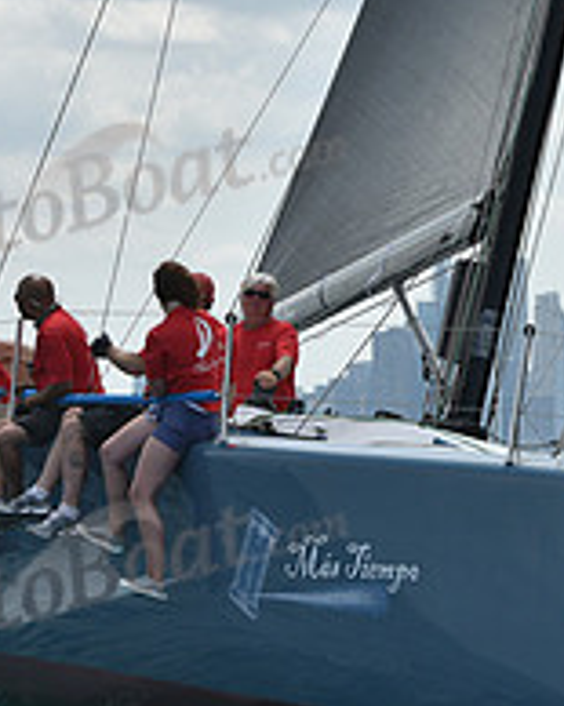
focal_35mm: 211
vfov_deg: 9.2
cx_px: 539
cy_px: 337
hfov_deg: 7.3
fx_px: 4406
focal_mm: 75
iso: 250
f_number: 7.1
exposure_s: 1/1250
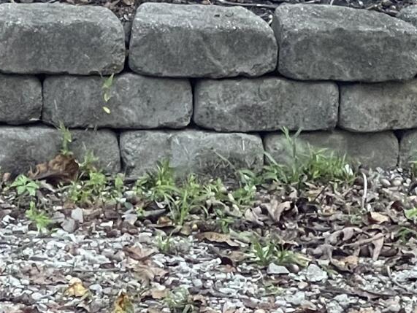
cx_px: -20
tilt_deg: -0.4
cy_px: -489
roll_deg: -1.2
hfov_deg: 5.9
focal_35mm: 336
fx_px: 4050
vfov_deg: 4.3
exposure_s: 1/80
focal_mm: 7.5
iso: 200
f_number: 2.2
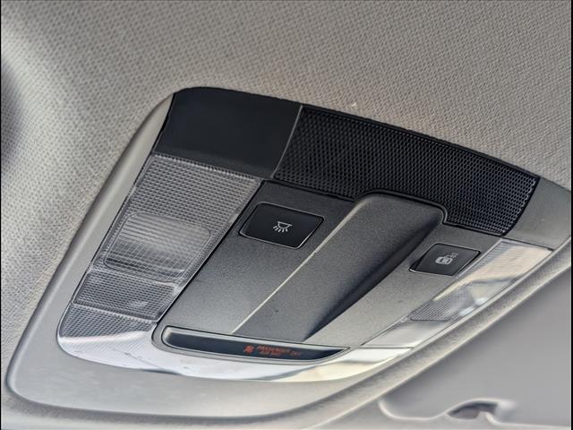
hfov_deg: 38.9
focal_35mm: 49
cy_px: 215
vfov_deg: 29.7
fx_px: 811
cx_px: 286
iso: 253
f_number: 1.68
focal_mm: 6.9
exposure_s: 1/217
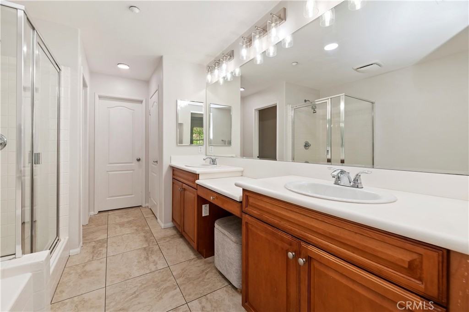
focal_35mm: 14
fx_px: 182
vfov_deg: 81.1
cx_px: 234
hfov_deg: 104.3
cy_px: 156
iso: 500
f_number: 10
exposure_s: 1/30
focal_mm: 14
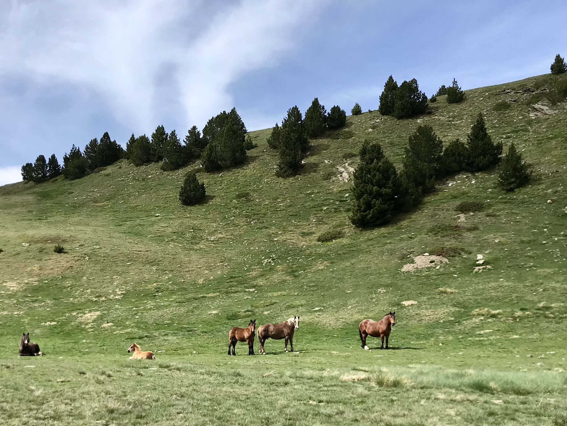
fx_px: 459
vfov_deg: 49.7
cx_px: 284
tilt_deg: +5.3
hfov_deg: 63.4
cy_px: 213
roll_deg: +2.5
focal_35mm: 28
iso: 20
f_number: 1.8
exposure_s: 1/2398
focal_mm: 3.99
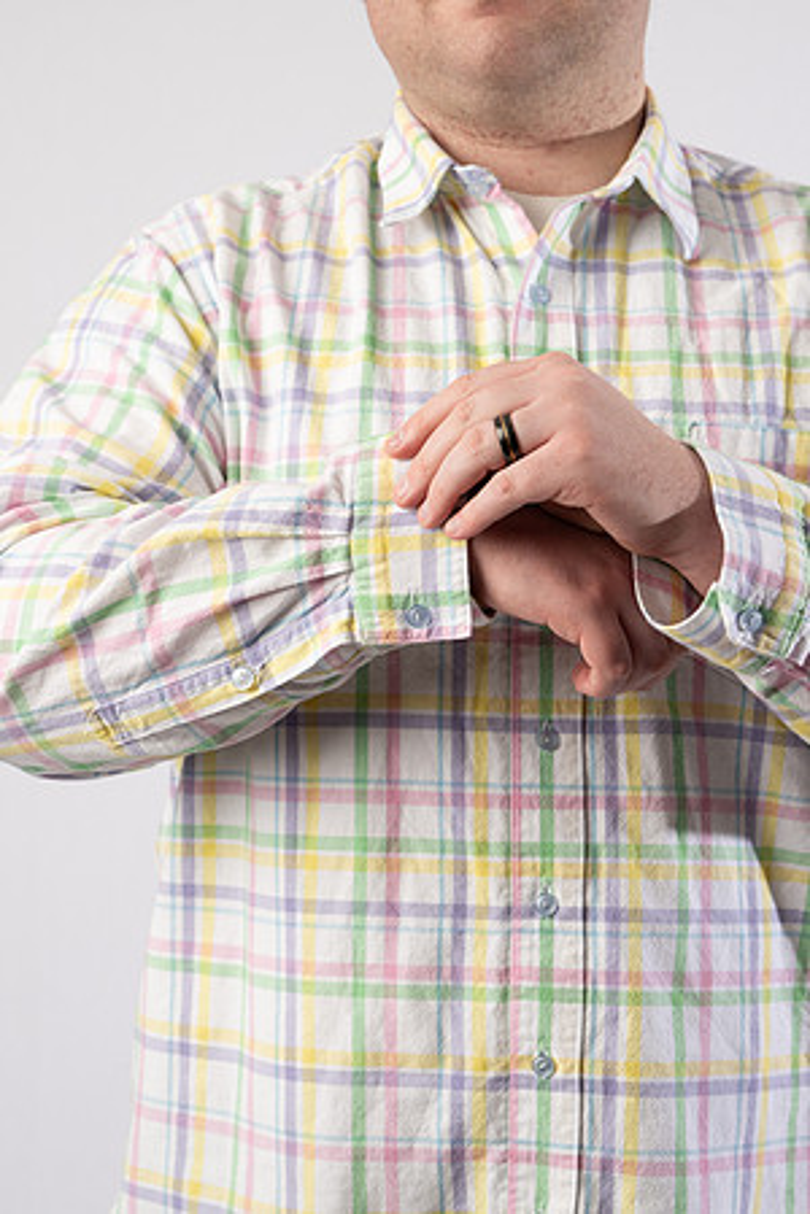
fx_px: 2565
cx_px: 405
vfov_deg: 26.7
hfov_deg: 17.9
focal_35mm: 76
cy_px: 607
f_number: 8
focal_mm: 76
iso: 100
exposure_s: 1/125
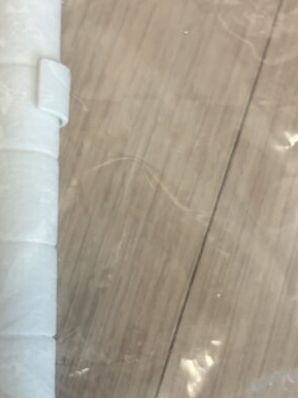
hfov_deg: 21.1
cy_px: 242
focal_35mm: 69
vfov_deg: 28.1
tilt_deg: -80.3
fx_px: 793
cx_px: 78
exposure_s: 1/60
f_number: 1.6
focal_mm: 5.96
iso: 160
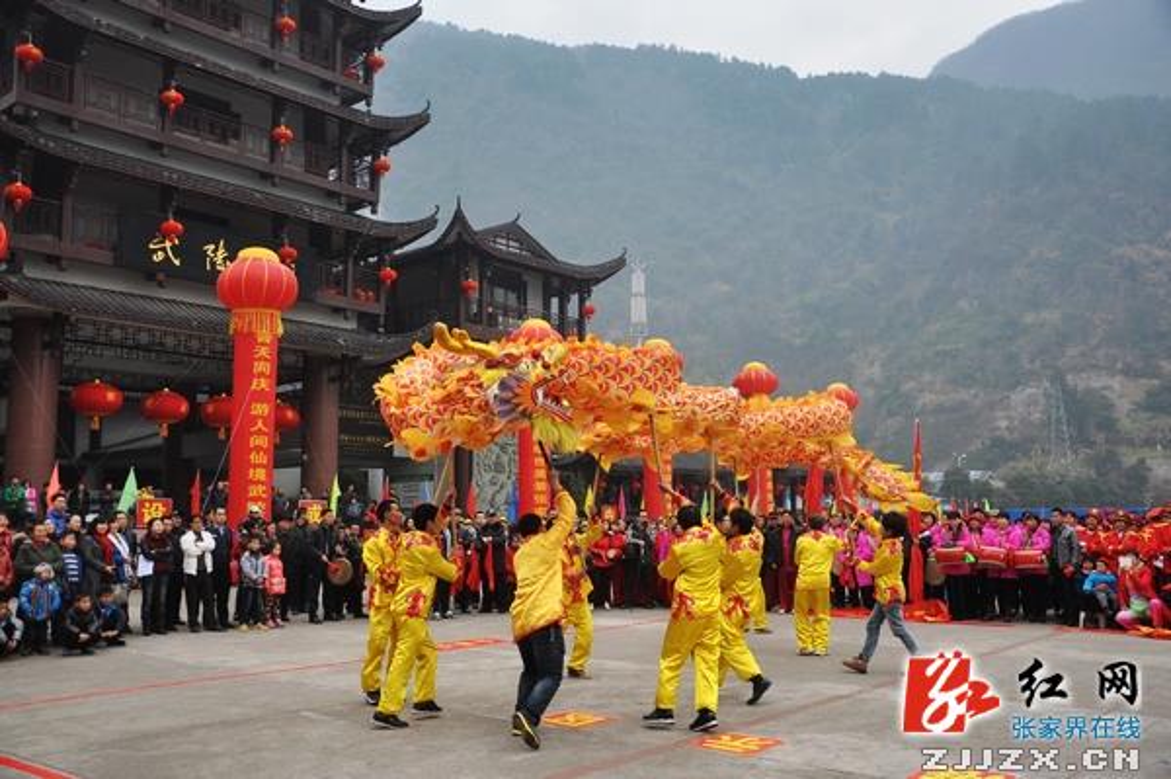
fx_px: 1073
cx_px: 586
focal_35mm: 33
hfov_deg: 57.3
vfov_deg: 39.9
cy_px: 390
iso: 200
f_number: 3.8
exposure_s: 1/320
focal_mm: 22
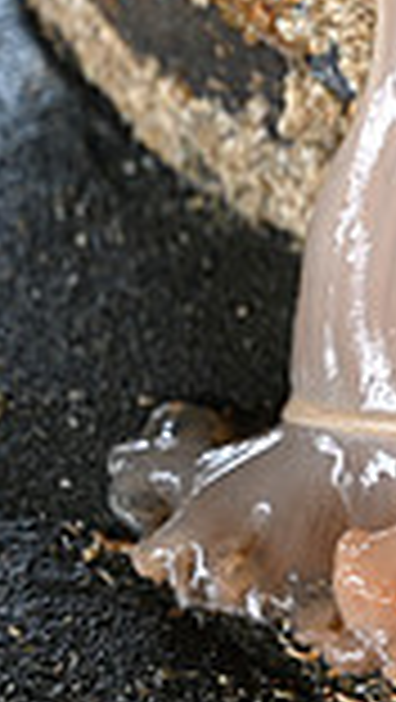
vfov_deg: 5.3
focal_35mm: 410
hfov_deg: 2.9
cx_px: 927
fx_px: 7637
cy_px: 155
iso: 160
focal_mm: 105
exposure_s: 1/125
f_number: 2.8
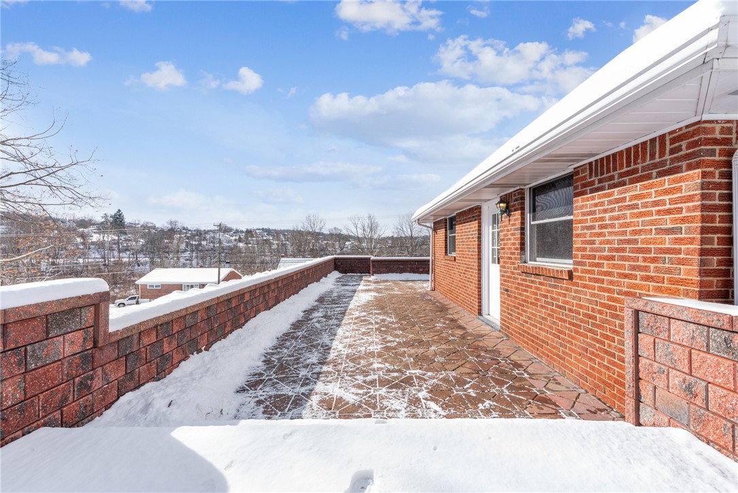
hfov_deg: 104.2
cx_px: 369
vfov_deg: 81.2
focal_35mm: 14
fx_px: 287
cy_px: 246
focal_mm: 14
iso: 50
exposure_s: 1/50
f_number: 11
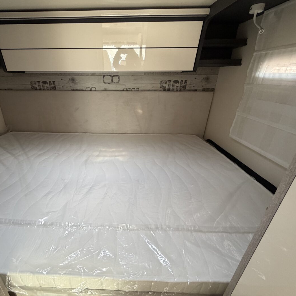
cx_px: 116
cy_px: 146
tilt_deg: -23.3
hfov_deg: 82.7
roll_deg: -0.3
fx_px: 164
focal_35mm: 17
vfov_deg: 84.0
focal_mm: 2.22
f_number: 2.2
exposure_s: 1/60
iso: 320
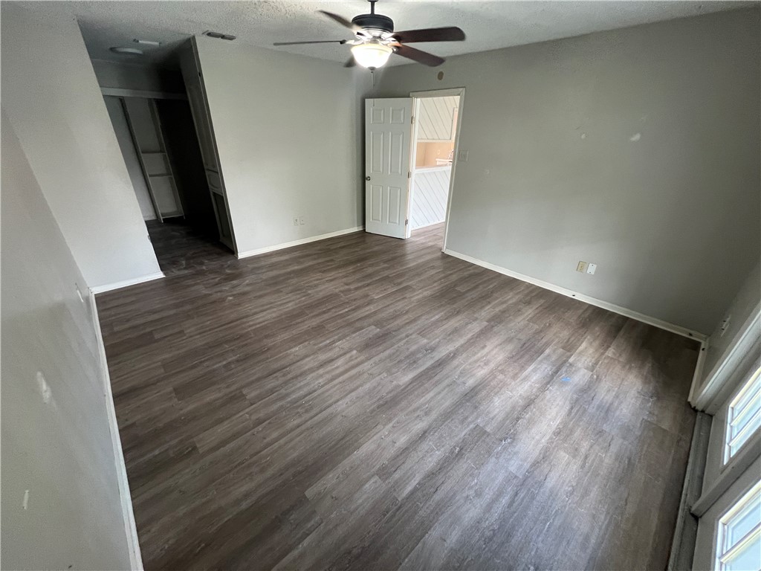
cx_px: 380
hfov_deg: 106.2
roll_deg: -1.8
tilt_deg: -28.3
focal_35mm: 13
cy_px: 286
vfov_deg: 89.9
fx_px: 286
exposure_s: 1/60
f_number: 1.8
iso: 250
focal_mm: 1.57
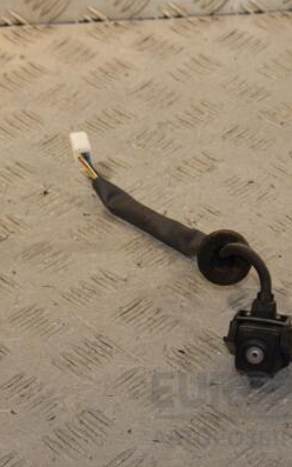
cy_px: 233
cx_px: 130
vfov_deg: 17.4
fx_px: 1528
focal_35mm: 120
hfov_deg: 10.9
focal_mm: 52
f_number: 8
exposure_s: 1/200
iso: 800
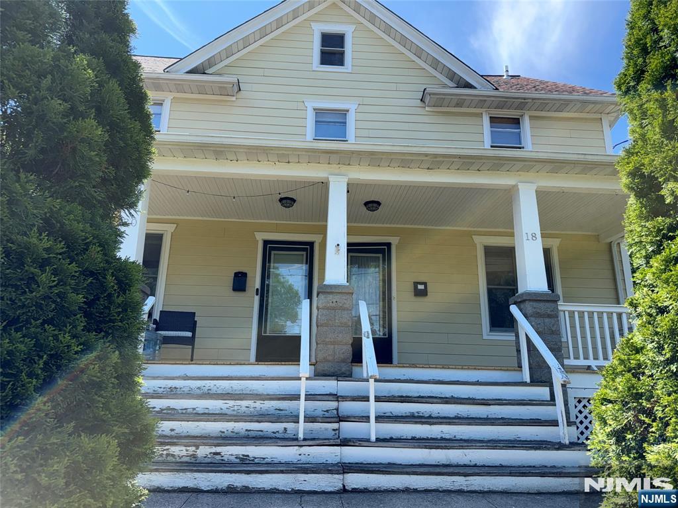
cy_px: 254
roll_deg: -1.0
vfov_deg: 56.8
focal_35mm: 24
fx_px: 470
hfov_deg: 71.6
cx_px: 339
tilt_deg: +16.2
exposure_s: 1/1770
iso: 64
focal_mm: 6.76
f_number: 1.78
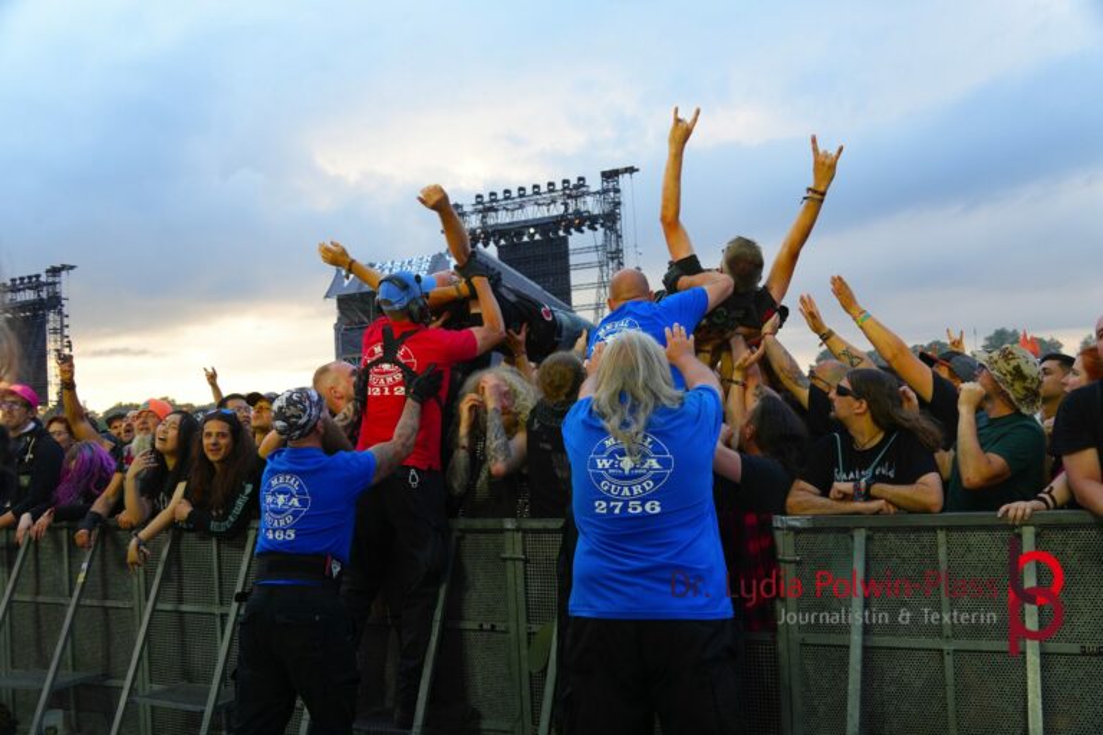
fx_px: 1011
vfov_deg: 40.0
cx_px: 552
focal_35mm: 33
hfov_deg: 57.2
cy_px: 368
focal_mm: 22
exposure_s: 1/160
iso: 200
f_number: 4
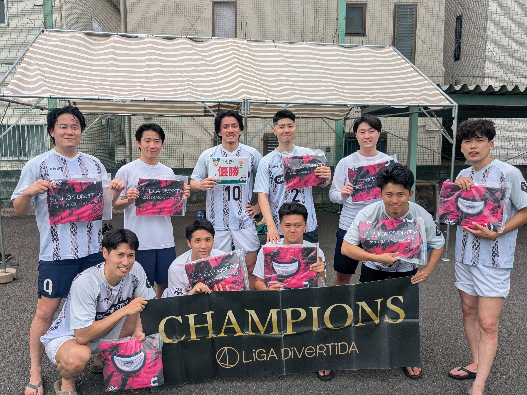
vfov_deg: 51.4
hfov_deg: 65.3
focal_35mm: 27
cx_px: 264
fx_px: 411
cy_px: 198
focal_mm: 4.38
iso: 61
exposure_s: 1/1299
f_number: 1.73
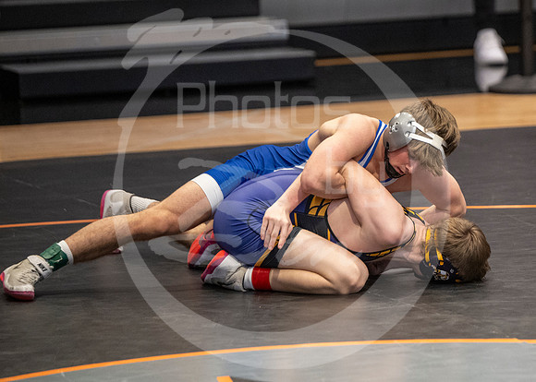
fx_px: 4919
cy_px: 191
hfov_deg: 6.2
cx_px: 456
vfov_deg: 4.5
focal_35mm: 323
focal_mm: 185
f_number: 2.8
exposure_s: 1/1000
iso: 3200
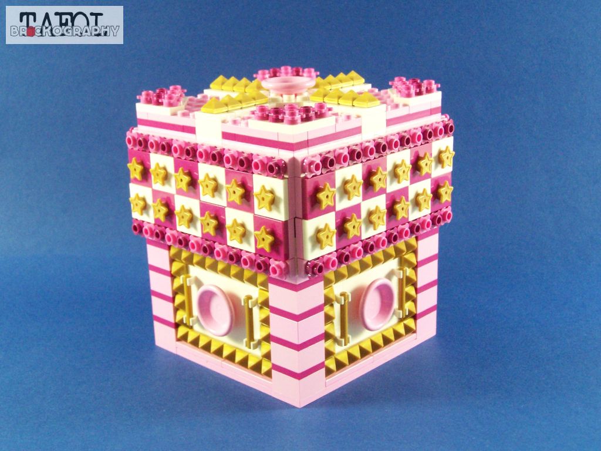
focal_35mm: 51
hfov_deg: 37.5
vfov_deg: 28.6
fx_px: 885
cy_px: 226
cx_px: 300
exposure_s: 1/60
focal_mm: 8.5
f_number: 4
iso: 400
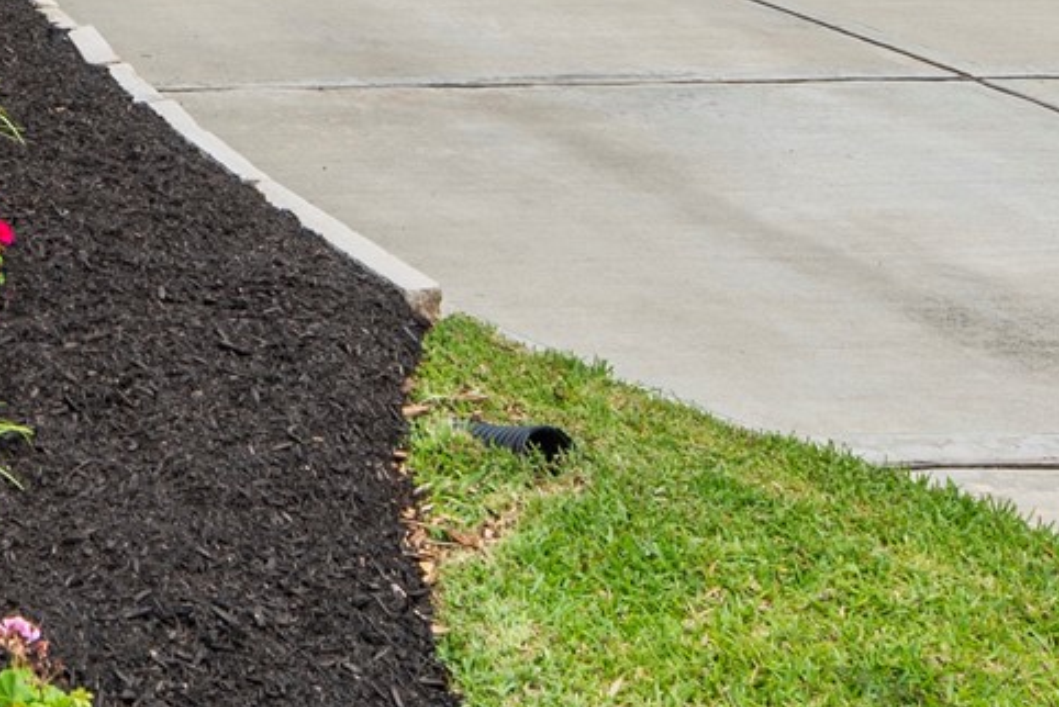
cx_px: -352
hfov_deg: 26.5
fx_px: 1854
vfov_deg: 19.3
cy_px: -299
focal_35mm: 63
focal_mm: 14
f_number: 8
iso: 100
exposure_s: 1/250
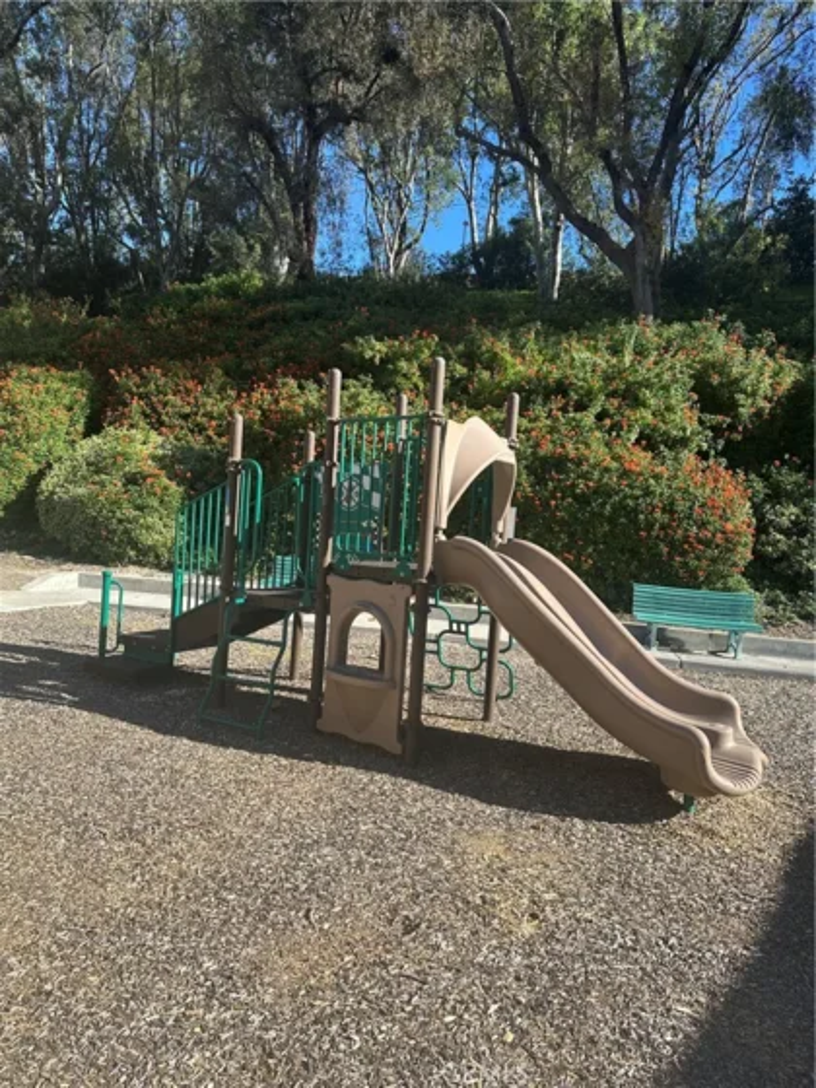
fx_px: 754
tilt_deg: -2.2
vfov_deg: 71.6
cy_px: 544
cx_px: 408
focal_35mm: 24
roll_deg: -6.0
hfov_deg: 56.8
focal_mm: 6.86
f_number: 1.78
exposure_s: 1/1692
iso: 80
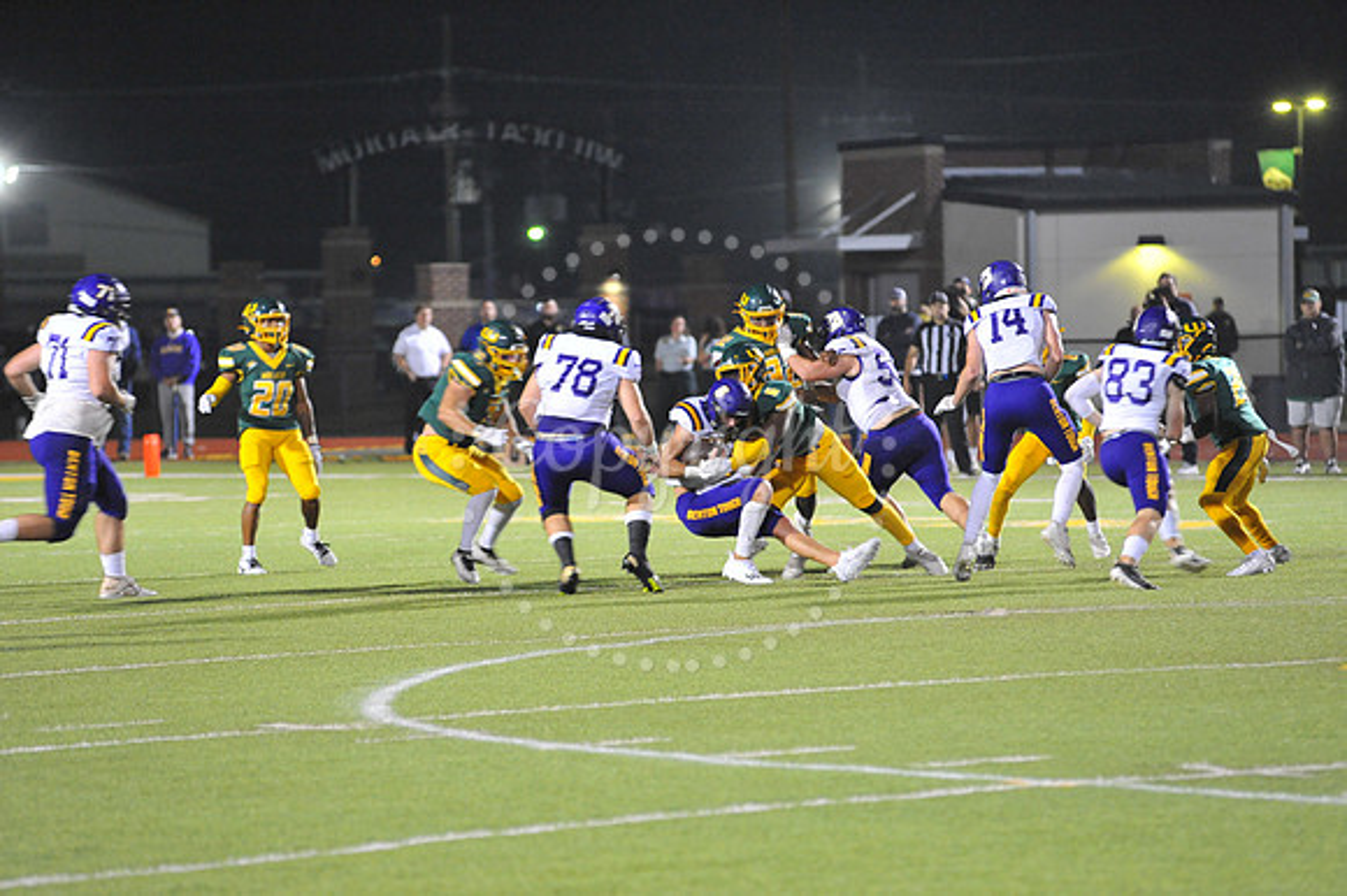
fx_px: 7479
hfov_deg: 10.3
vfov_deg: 6.9
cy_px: 448
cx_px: 674
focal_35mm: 200
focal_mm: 200
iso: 4000
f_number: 4
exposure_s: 1/160
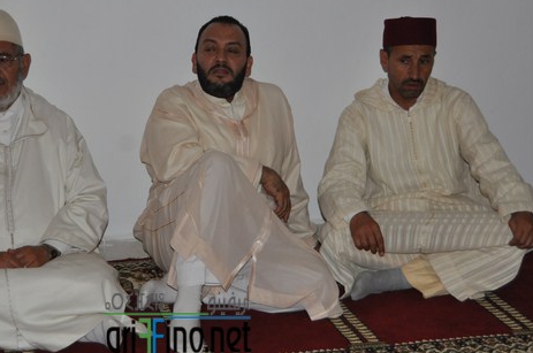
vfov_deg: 16.4
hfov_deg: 24.4
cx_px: 177
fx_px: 1227
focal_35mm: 83
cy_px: 139
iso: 800
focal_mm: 40
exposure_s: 1/60
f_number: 5
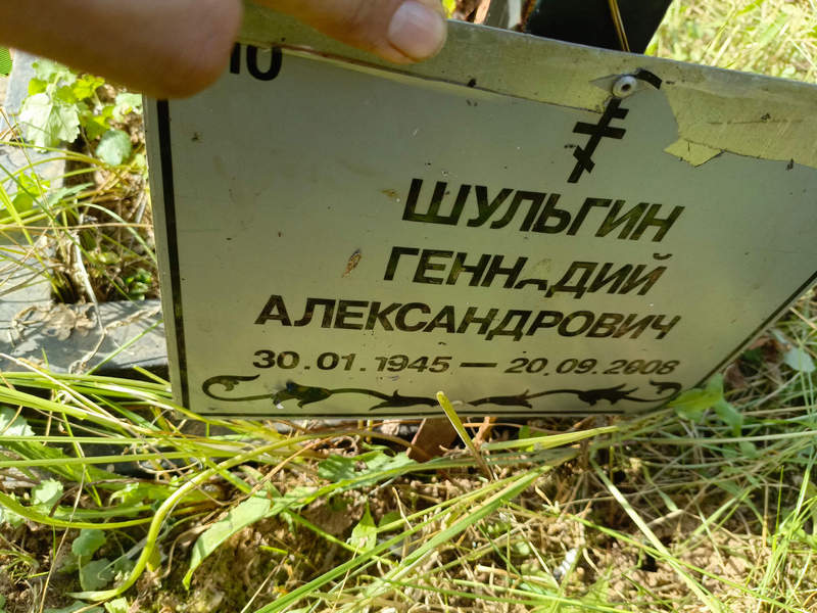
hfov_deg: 69.4
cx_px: 408
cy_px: 306
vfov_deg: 54.9
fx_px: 590
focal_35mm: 25
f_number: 1.69
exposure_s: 1/292
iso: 112
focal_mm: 4.76
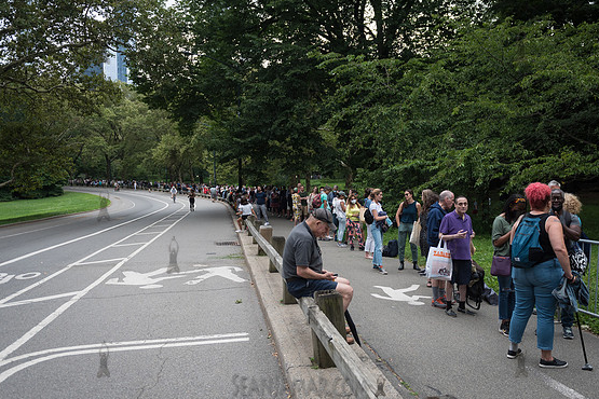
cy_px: 207
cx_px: 362
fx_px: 532
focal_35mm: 32
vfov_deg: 41.1
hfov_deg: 58.2
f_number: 3.2
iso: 400
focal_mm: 24
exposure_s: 1/1250
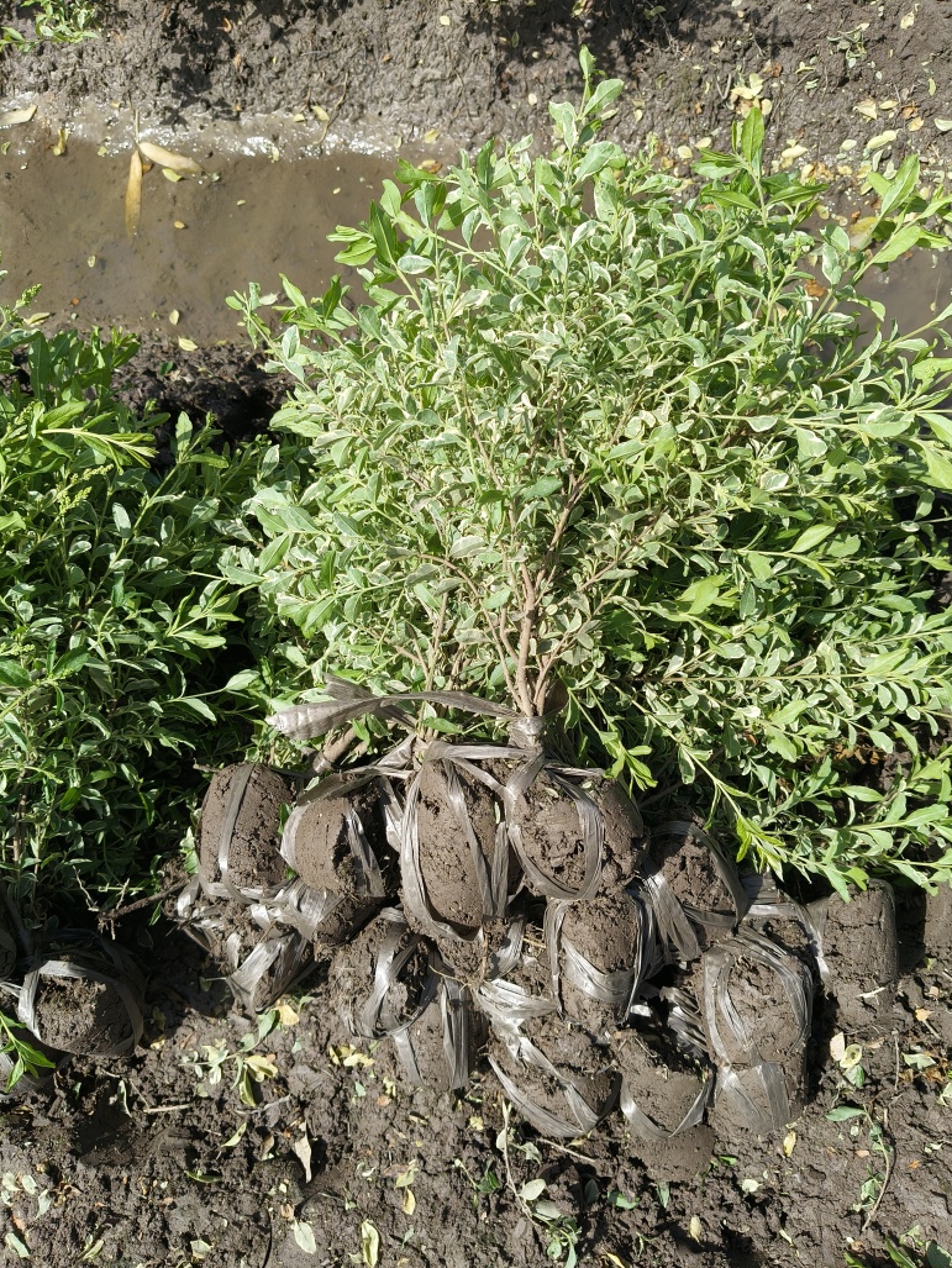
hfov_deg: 51.4
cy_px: 645
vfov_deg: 65.3
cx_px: 482
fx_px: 989
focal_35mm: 27
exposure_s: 1/2007
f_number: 1.8
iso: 80
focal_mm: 4.84
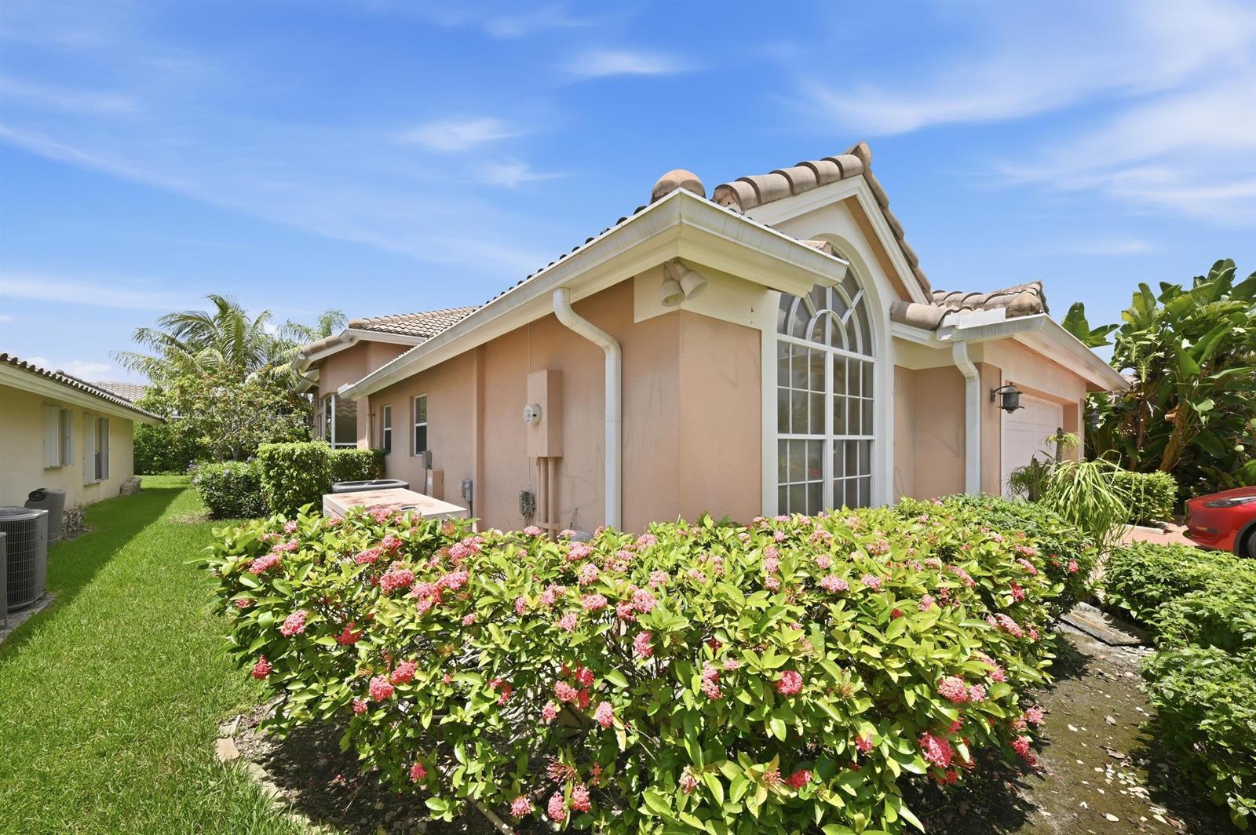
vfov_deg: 89.9
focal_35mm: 12
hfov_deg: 112.7
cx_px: 628
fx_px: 418
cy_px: 418
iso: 100
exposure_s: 1/160
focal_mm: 12
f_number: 8
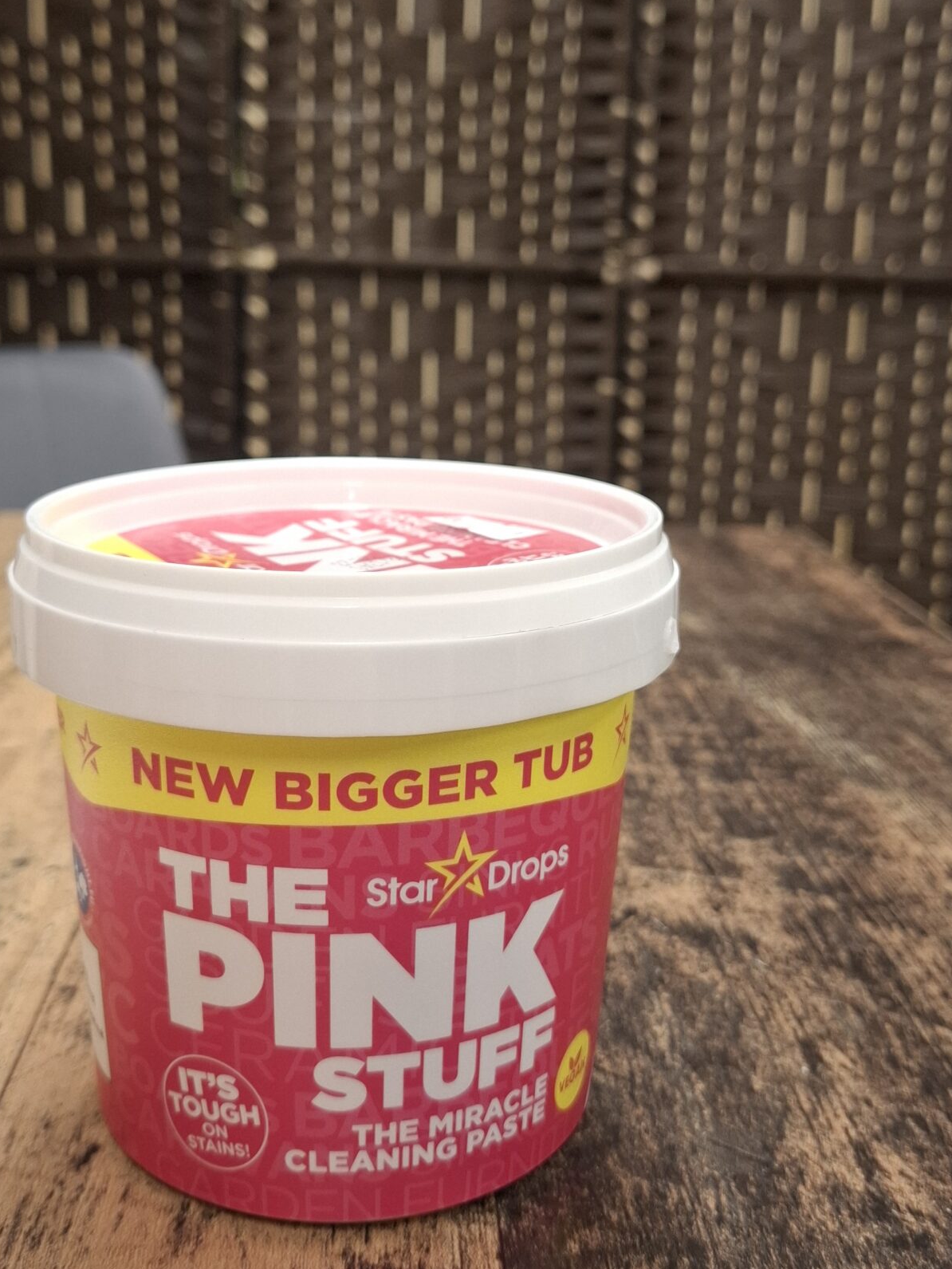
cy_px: 519
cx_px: 442
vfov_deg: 49.9
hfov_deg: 38.7
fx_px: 1356
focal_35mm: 37
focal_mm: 5.54
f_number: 1.8
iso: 200
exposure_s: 1/50
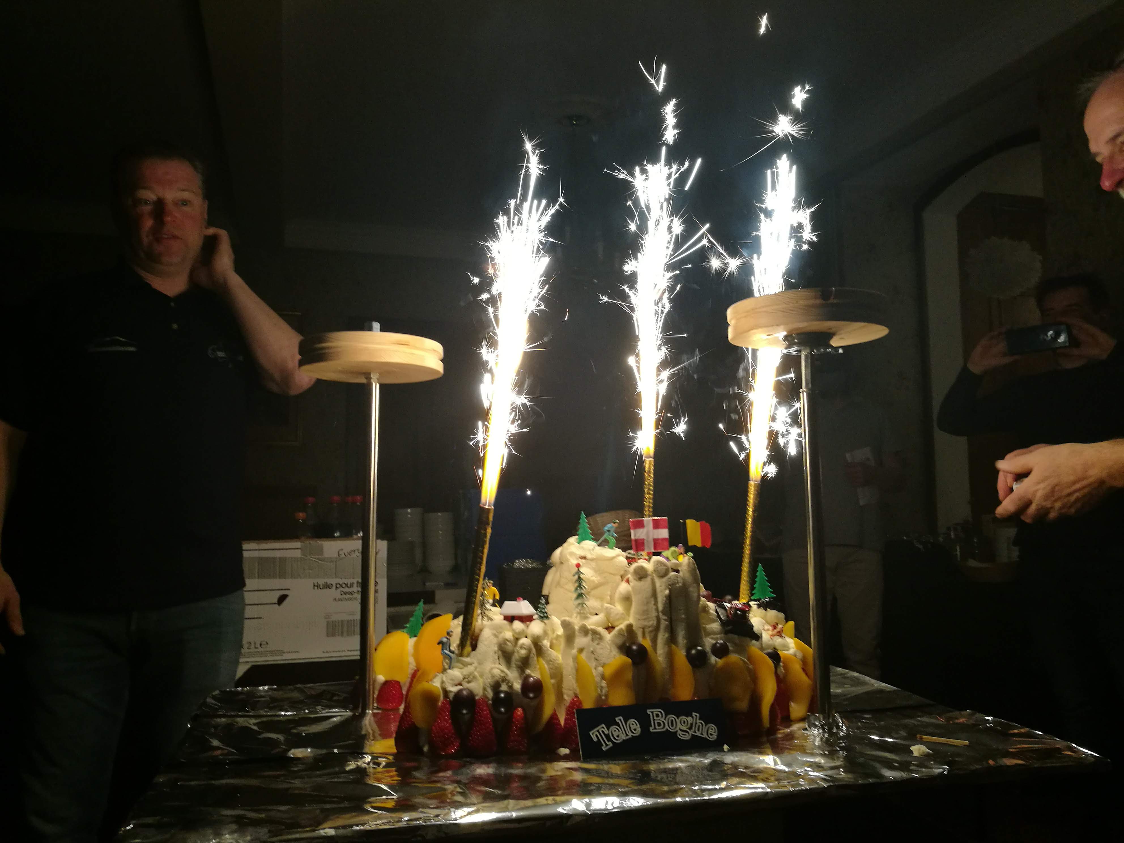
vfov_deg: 51.4
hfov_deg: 65.3
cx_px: 562
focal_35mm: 27
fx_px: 877
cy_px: 422
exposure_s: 1/33.3
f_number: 2.2
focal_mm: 4.5
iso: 160
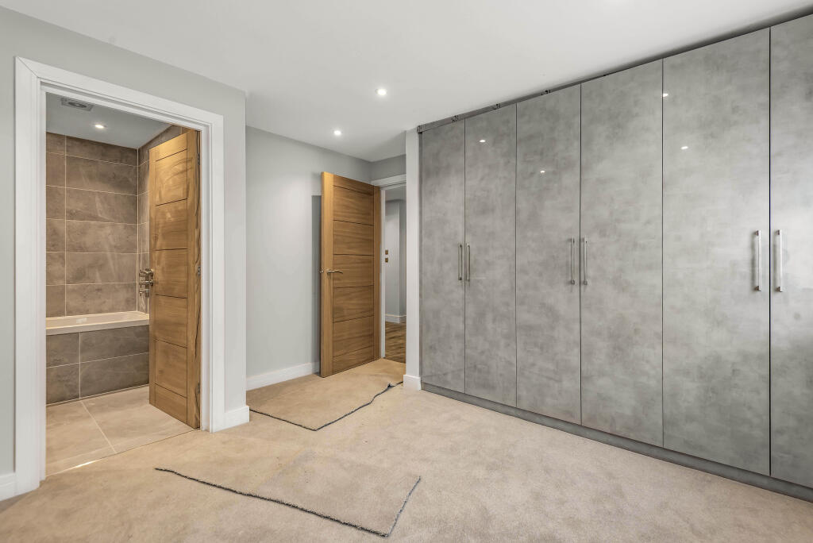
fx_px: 362
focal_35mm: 16
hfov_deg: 96.7
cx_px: 406
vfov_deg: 73.8
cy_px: 272
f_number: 7.1
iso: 250
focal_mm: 16
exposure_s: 1/15
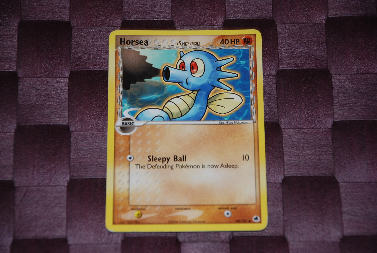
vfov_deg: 9.2
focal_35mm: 150
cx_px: 188
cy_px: 126
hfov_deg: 13.7
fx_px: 1573
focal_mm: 100
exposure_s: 1/60
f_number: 5.6
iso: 200
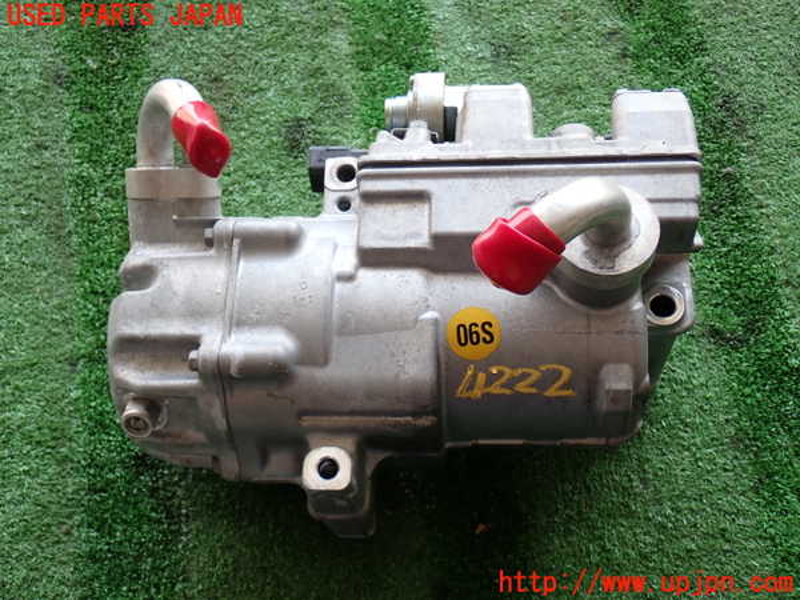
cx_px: 400
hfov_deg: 42.9
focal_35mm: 44
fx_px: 1017
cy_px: 300
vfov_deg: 32.9
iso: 125
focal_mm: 7.84
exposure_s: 1/80
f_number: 2.9
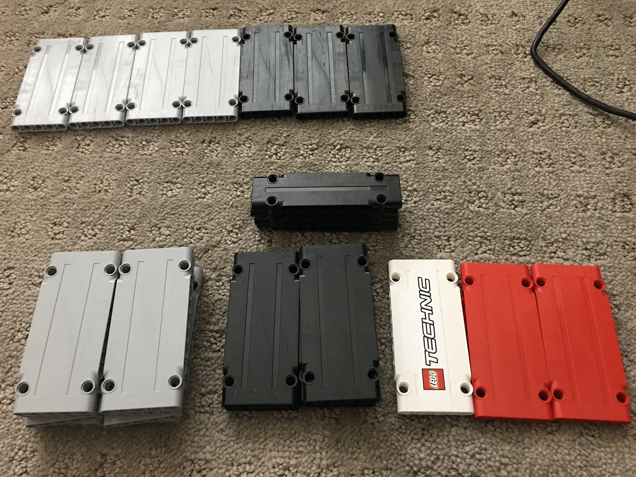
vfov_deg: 48.2
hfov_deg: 61.7
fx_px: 533
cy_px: 238
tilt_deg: -60.1
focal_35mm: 29
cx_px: 318
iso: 100
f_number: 2.2
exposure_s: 1/15
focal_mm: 4.15
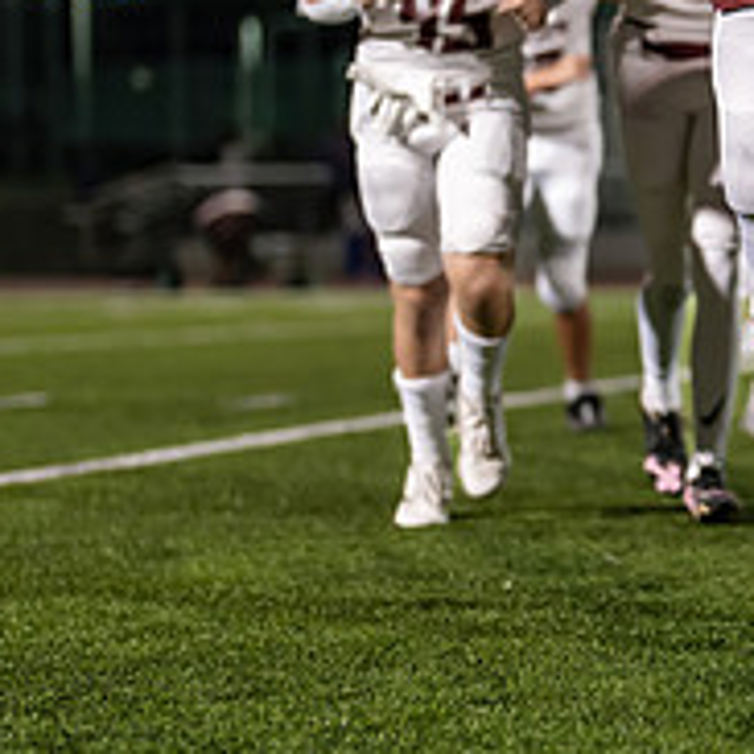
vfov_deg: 9.6
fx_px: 4510
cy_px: 331
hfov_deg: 9.4
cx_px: 899
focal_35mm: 183
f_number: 1.2
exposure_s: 1/1000
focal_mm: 50
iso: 800
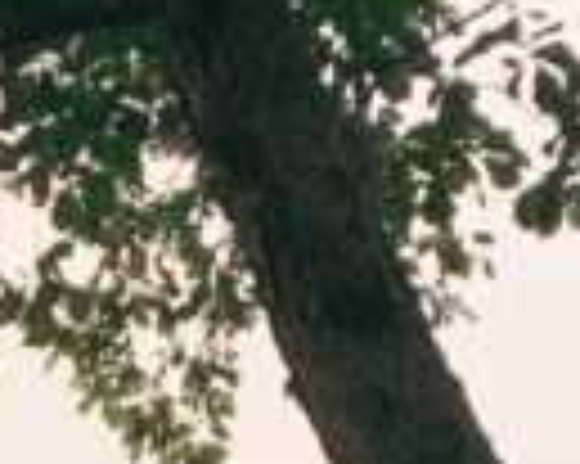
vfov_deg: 7.1
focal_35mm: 201
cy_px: 1216
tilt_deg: -2.2
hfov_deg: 9.3
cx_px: -337
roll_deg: +0.2
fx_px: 3448
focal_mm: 4.25
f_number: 1.8
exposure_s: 1/249
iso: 25
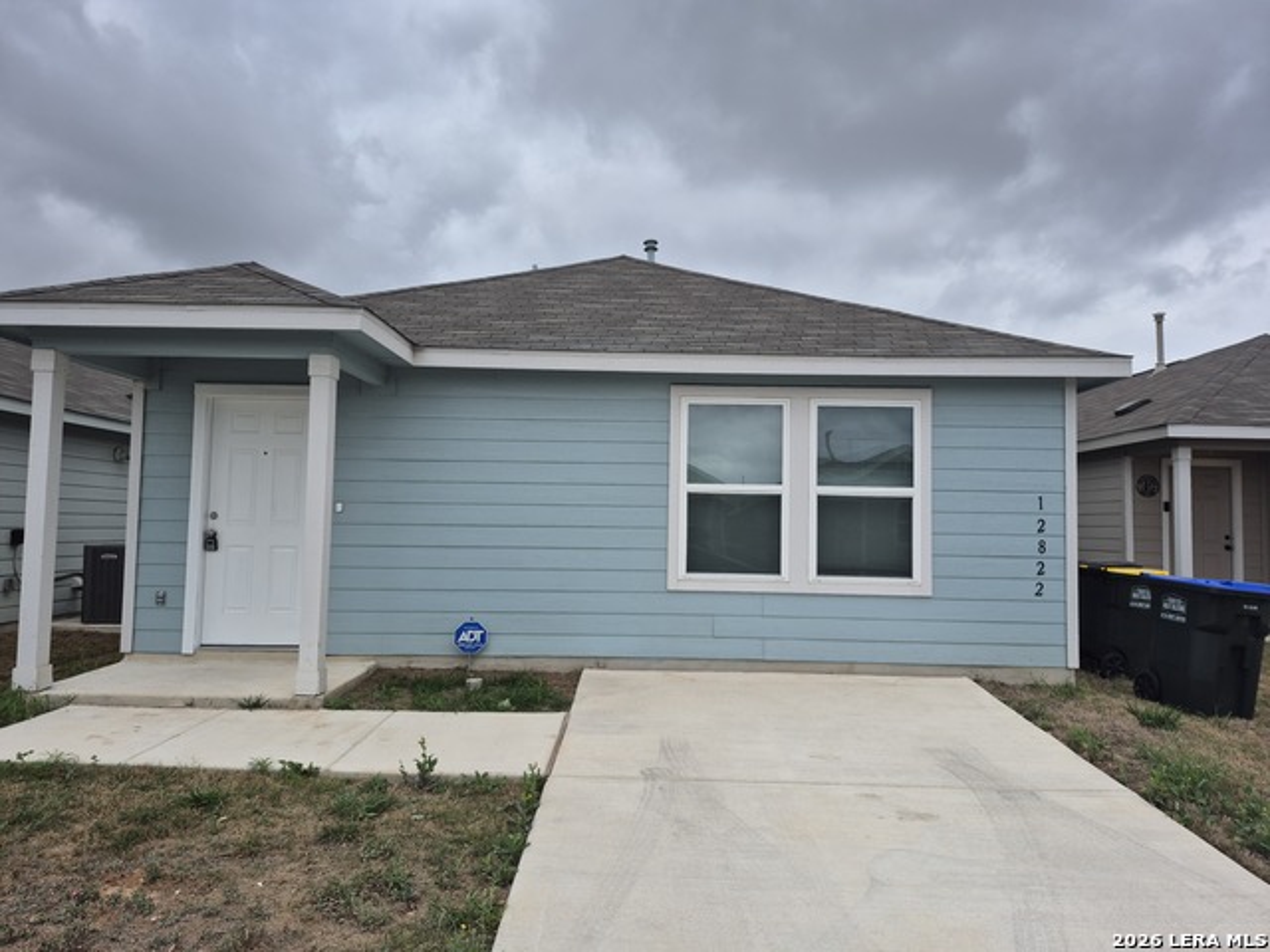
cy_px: 476
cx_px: 635
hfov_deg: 73.9
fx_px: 844
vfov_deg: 58.9
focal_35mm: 23
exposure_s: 1/640
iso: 25
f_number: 1.8
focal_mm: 5.4
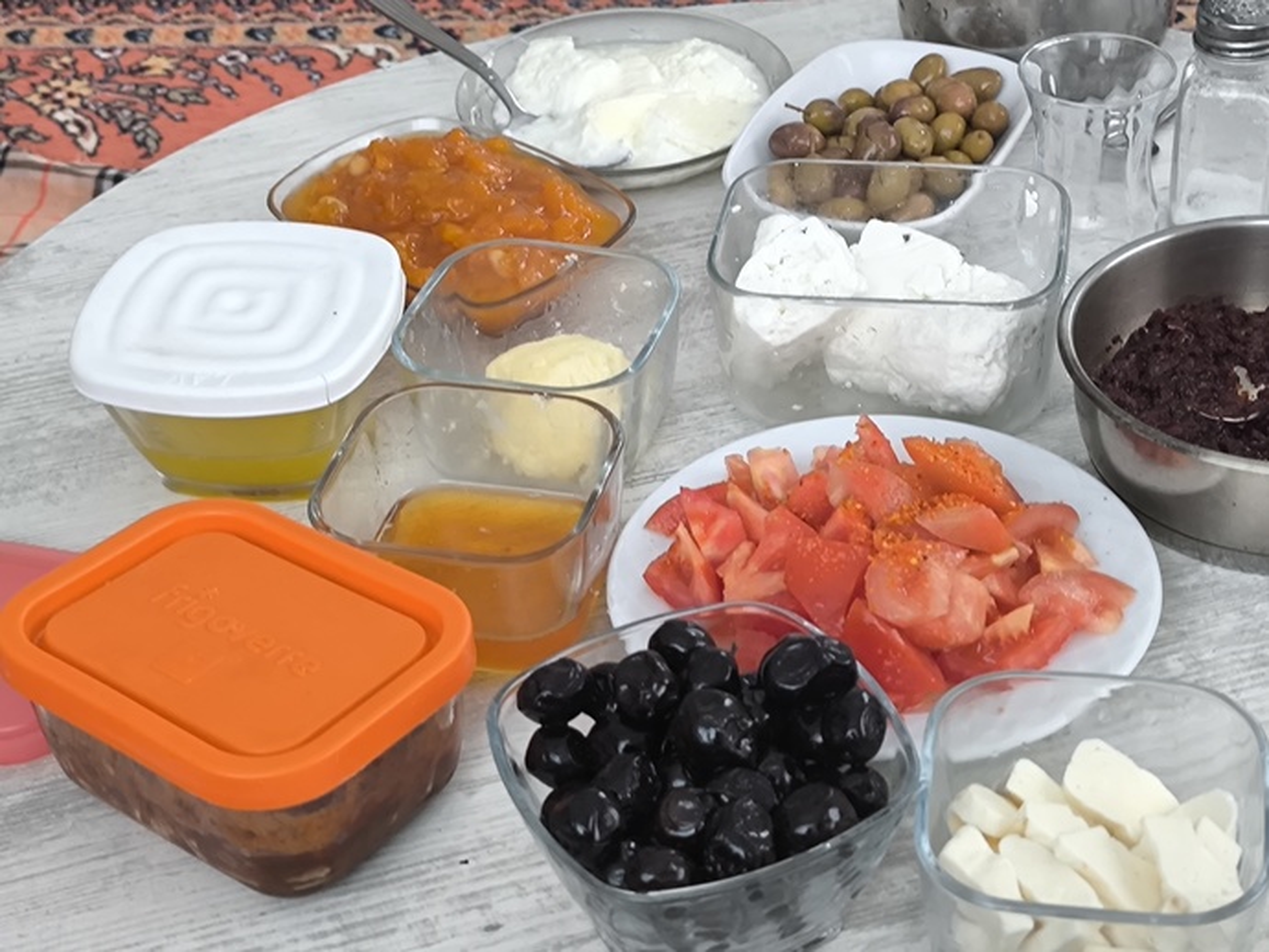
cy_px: 476
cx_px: 634
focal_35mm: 67
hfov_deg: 29.0
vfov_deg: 21.9
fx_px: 2457
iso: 640
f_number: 1.9
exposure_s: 1/33.3
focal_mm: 6.92
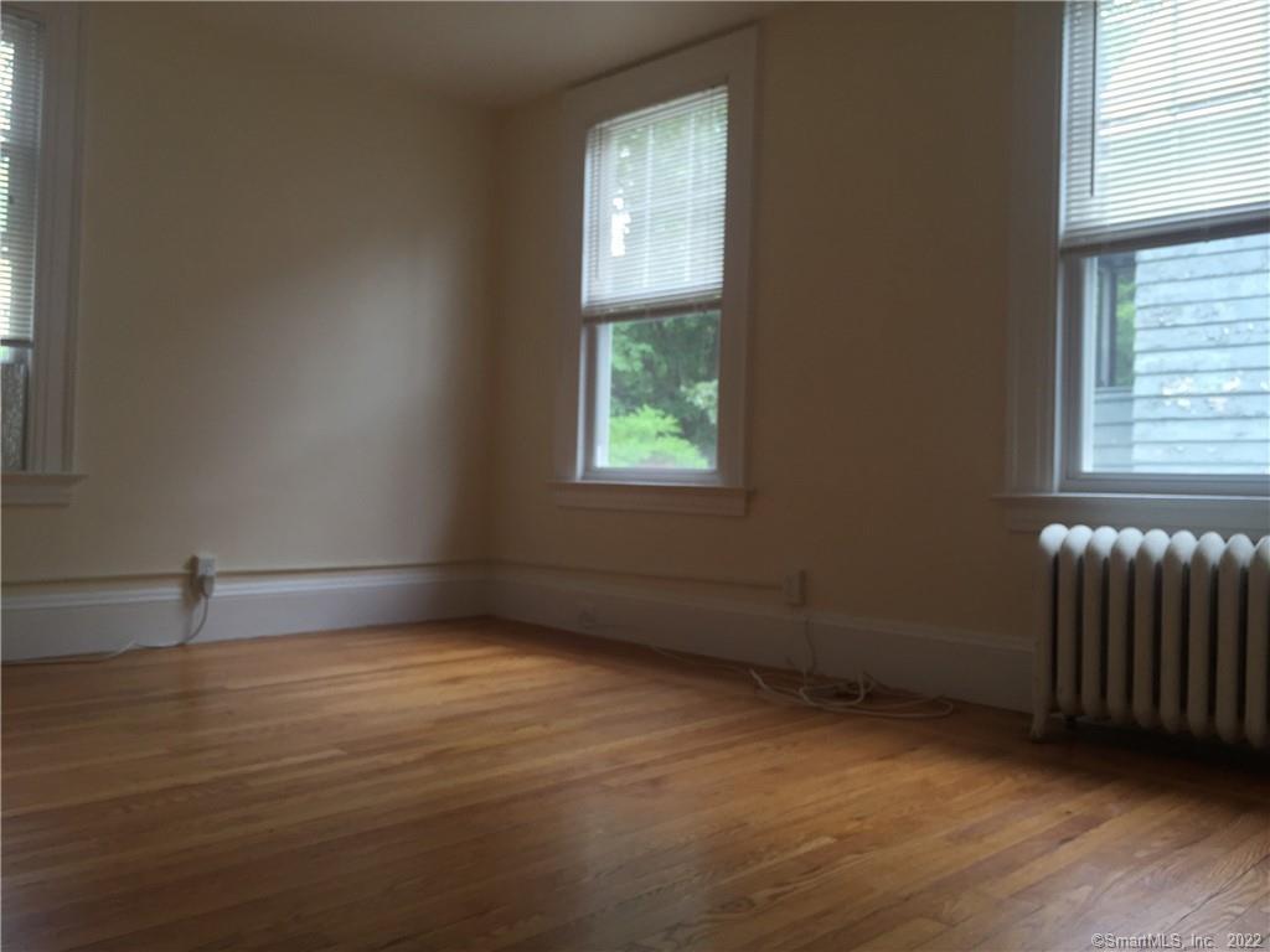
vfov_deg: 48.2
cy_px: 476
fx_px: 1064
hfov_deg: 61.7
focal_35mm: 29
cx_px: 635
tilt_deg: +0.8
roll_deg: -2.7
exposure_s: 1/60
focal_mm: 4.15
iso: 40
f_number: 2.2
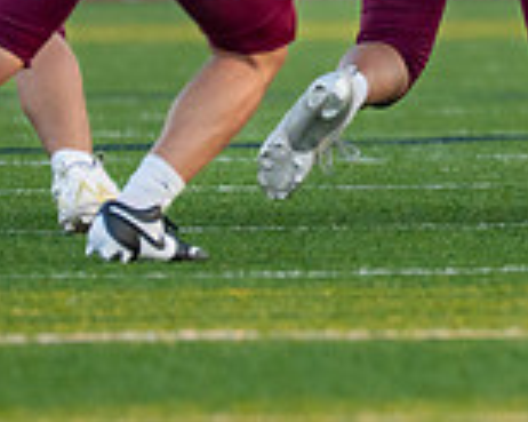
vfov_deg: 1.2
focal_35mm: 1285
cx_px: 905
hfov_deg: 1.5
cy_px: -199
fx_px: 20068
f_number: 2.8
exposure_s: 1/1250
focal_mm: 200
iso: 640
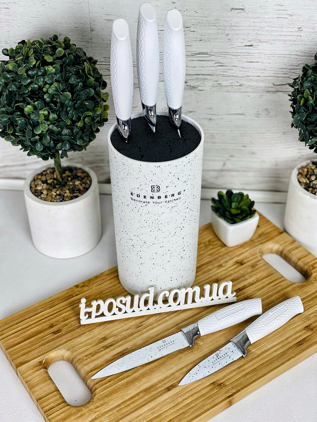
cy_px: 211
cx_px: 158
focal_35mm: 52
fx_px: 635
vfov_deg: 36.8
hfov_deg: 28.0
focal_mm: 6
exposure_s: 1/132
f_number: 2
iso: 20
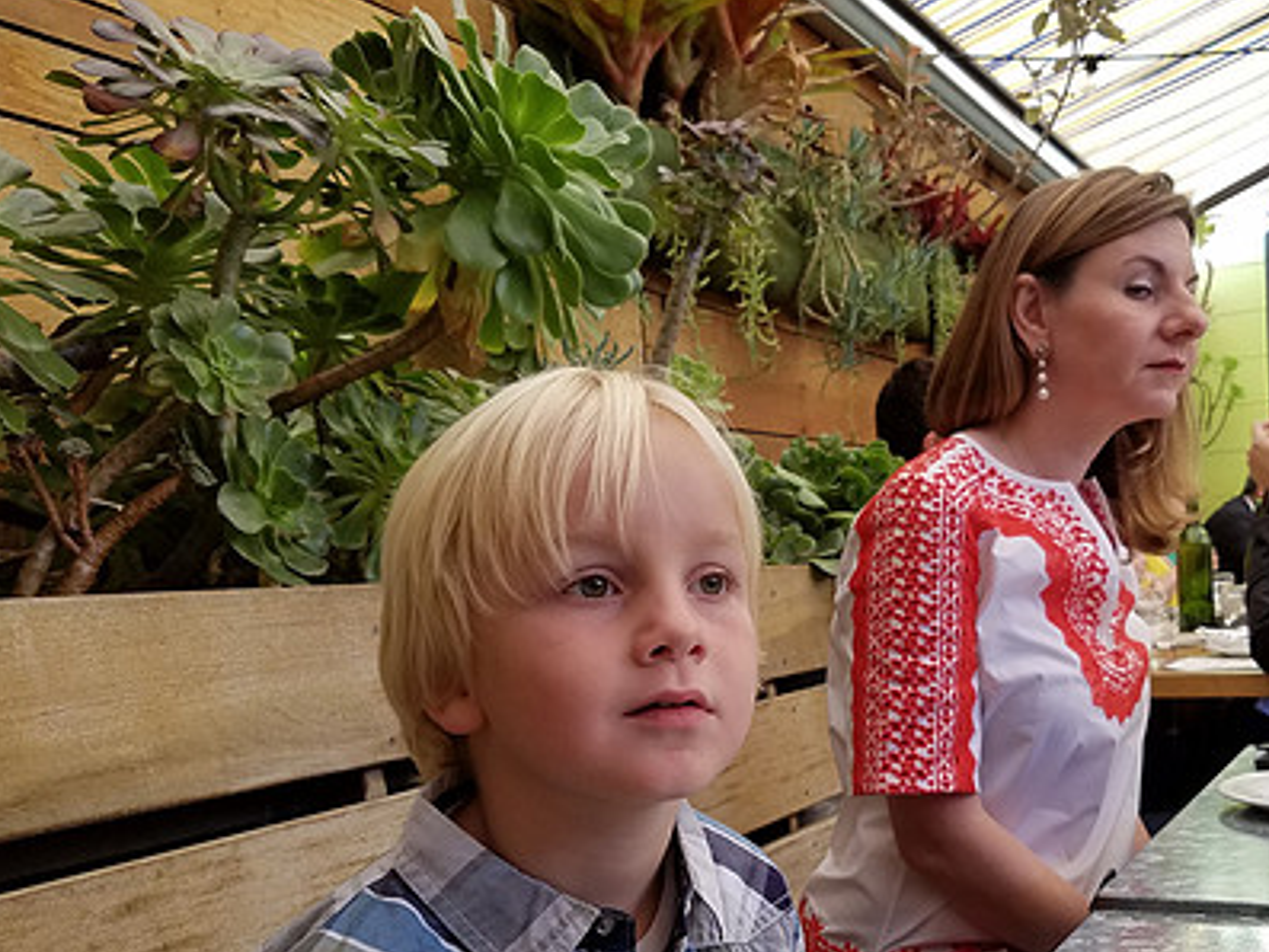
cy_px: 548
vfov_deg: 37.7
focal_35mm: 38
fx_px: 1393
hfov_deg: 47.8
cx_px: 885
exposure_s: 1/137
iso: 50
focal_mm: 4.2
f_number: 1.7
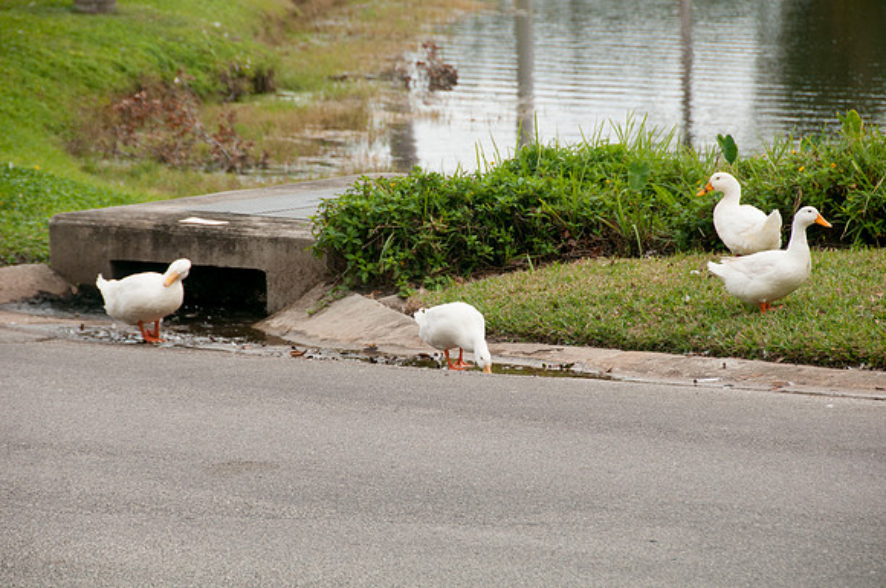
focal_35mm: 225
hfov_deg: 9.2
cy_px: 294
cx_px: 443
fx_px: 5530
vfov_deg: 6.1
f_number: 8
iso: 400
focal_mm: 150
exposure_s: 1/200
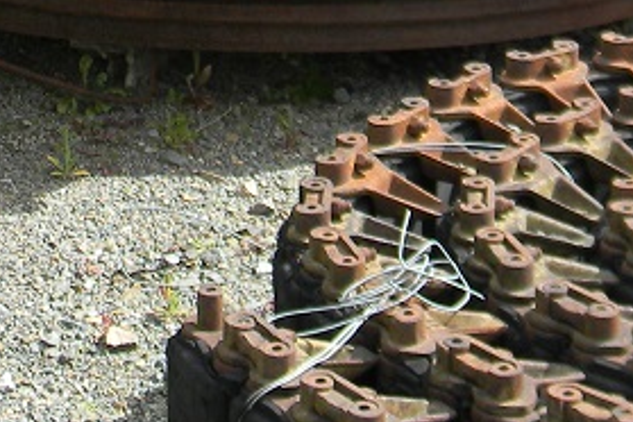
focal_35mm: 153
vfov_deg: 8.6
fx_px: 2690
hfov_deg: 13.4
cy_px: -331
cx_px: 231
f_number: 3.8
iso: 80
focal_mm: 7.3
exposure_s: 1/350
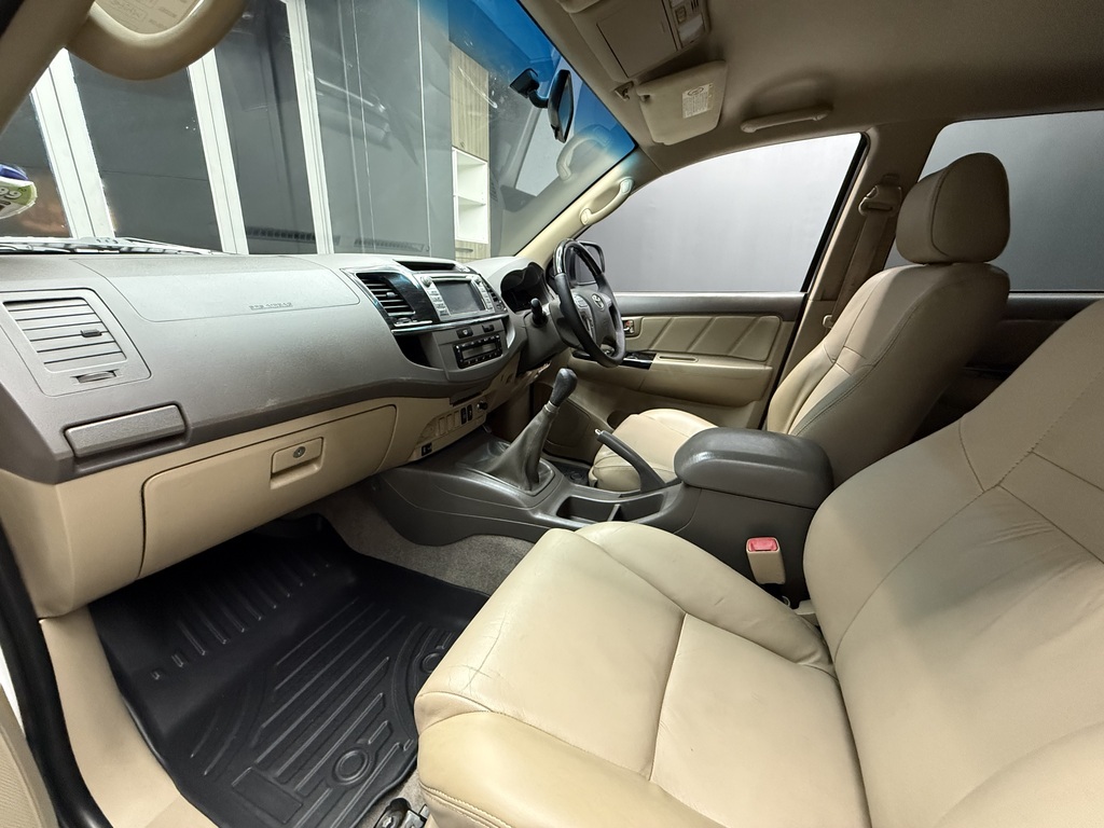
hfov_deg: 102.1
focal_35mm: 14
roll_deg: -2.0
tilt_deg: -18.2
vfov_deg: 85.7
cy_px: 414
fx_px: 446
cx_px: 552
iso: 640
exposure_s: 1/50
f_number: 2.2
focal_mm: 2.22
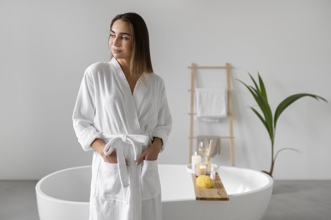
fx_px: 322
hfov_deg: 54.4
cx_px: 166
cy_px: 110
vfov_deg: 37.8
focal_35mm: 35
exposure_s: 1/400
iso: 200
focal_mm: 35
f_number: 2
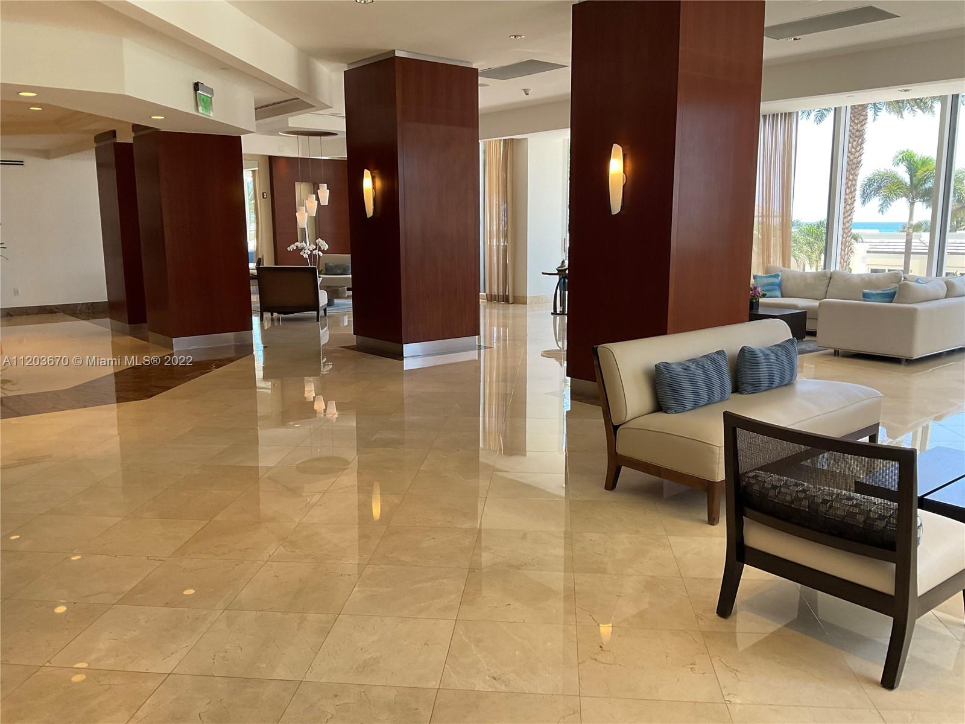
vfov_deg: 48.2
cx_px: 482
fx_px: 808
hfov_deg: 61.7
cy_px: 362
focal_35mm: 29
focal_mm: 3
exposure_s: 1/119
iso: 64
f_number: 1.8
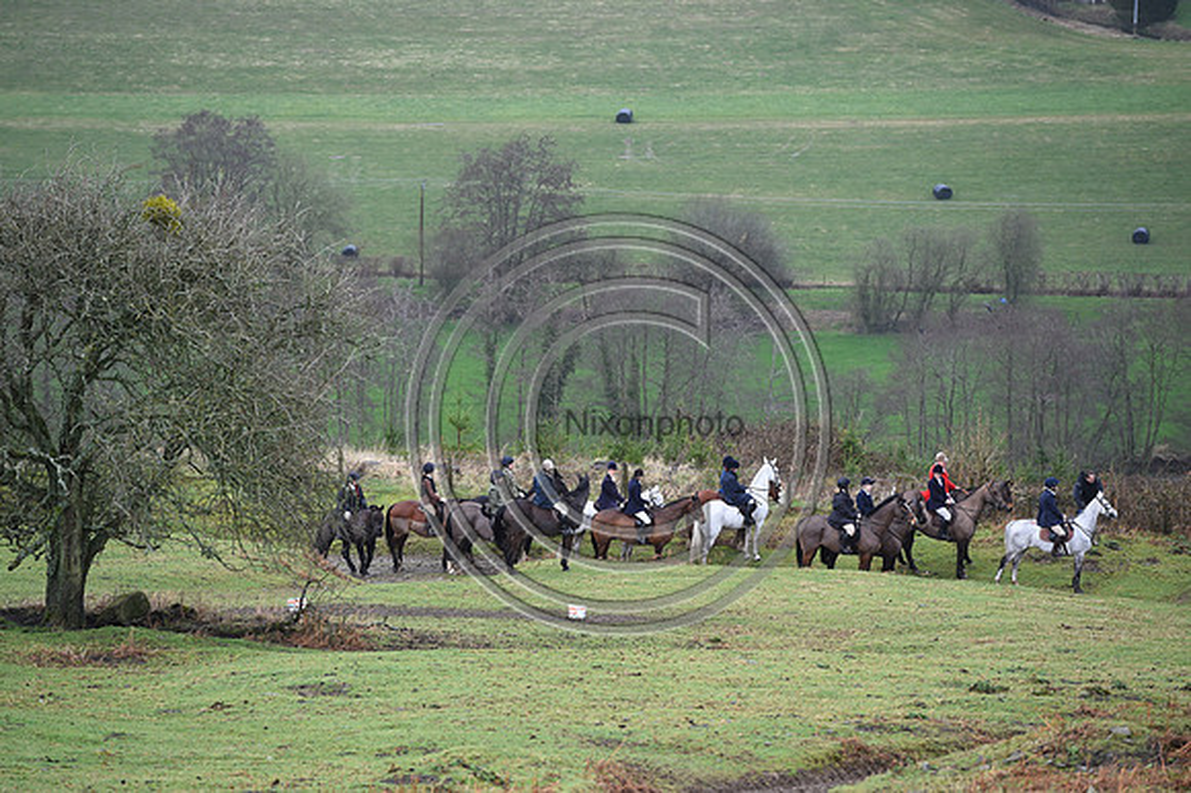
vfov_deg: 7.0
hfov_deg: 10.6
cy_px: 396
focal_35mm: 195
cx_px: 596
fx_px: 6447
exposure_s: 1/800
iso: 640
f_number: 4.5
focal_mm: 195
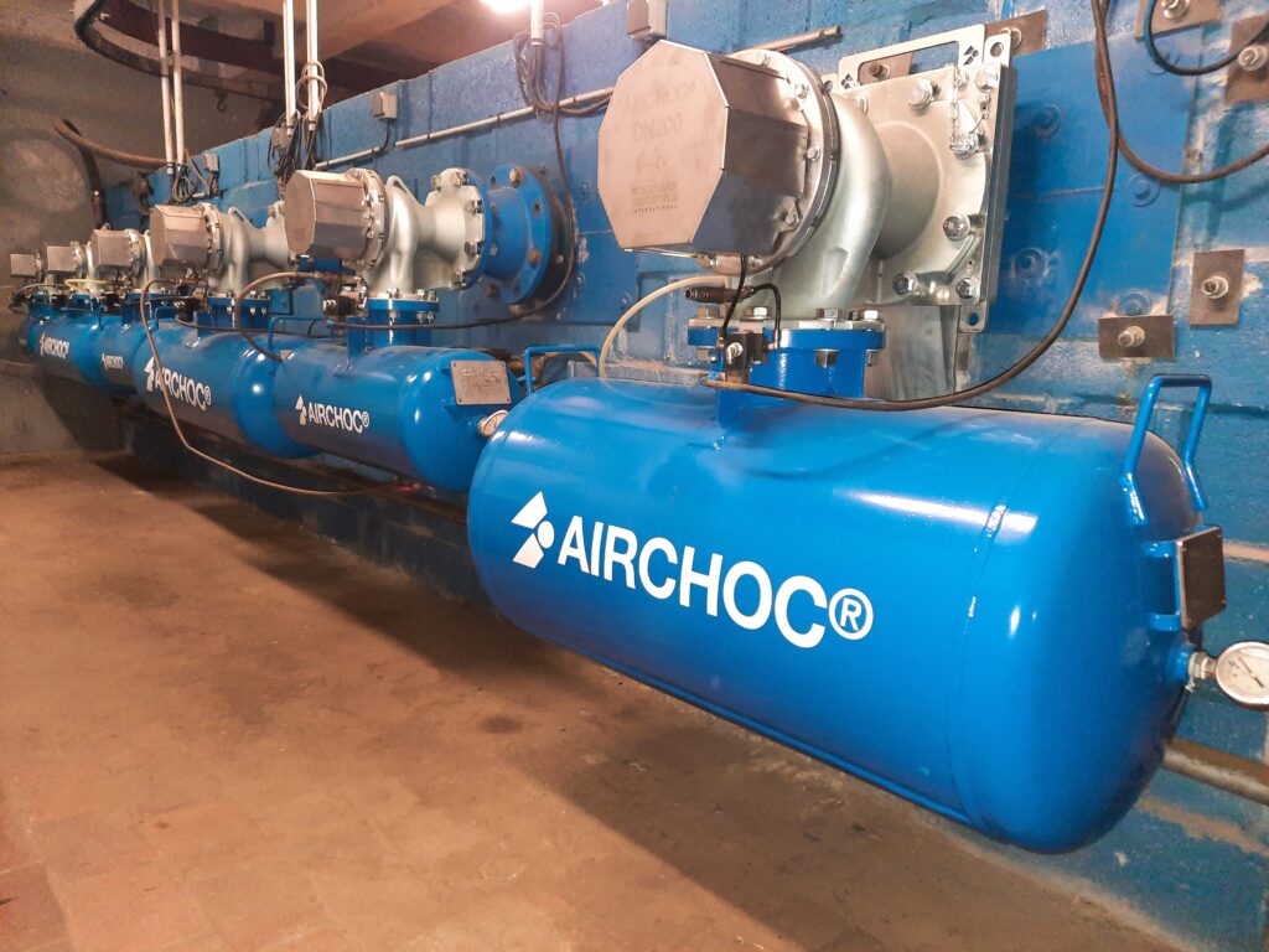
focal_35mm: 25
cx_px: 634
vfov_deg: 54.9
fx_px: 916
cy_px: 476
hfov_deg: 69.4
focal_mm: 4.6
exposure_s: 1/25
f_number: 2
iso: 500
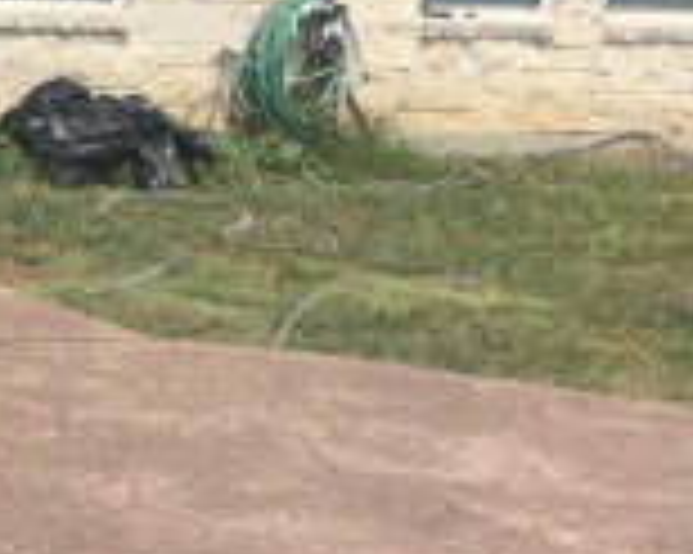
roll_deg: -1.4
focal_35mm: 118
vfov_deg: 13.0
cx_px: -742
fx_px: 2419
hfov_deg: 13.6
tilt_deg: -14.4
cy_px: 473
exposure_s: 1/1972
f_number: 2.2
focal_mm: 4.15
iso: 25
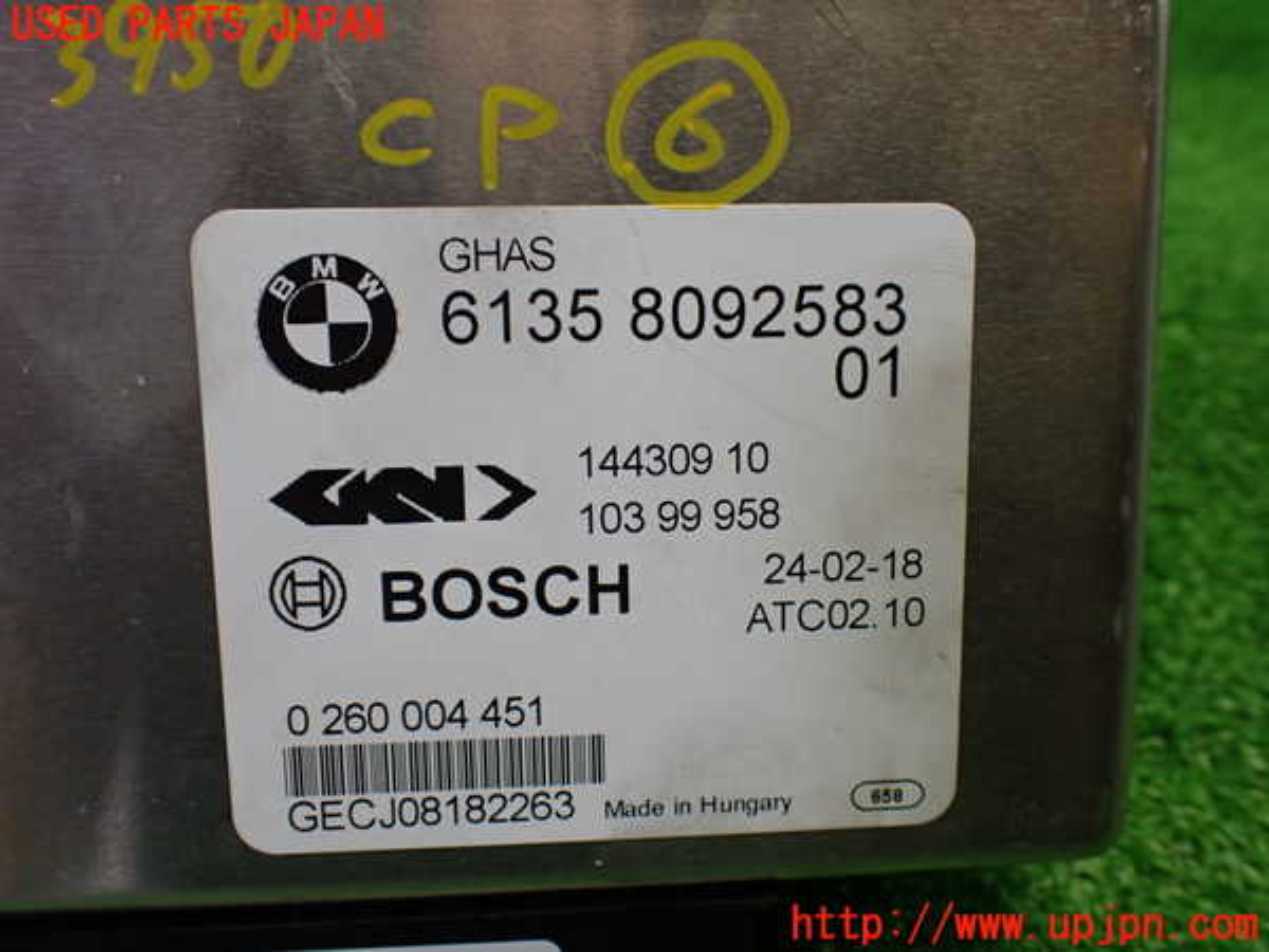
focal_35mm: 30
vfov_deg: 46.8
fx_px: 1100
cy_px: 476
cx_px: 634
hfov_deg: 60.0
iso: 250
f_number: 2.3
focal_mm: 5.4
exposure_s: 1/125
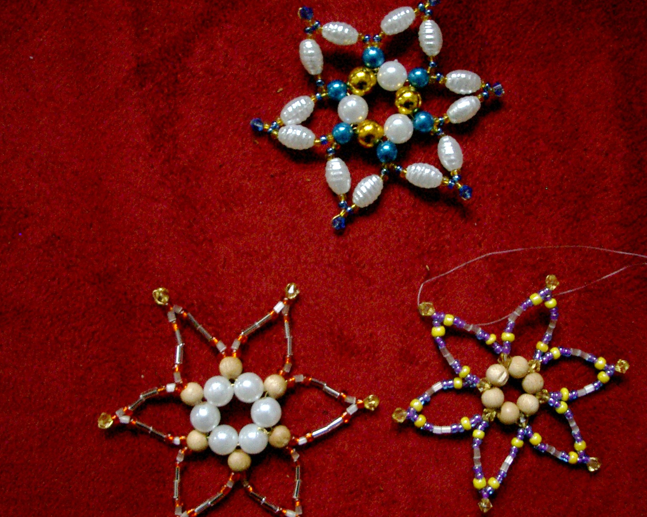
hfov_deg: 41.1
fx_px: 862
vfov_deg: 33.4
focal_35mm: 45
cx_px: 368
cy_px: 258
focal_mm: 5.8
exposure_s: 1/8
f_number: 2.6
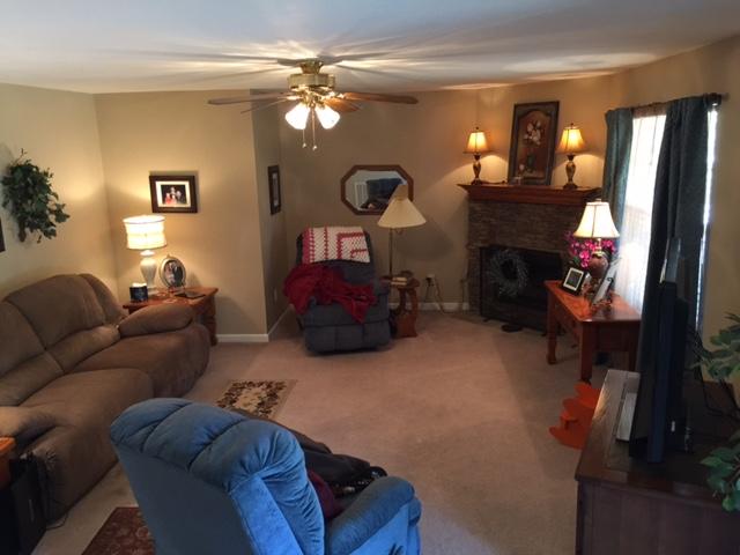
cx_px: 370
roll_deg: +1.0
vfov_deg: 48.2
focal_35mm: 29
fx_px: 620
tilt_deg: -15.1
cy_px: 278
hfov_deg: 61.7
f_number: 2.2
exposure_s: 1/15
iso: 125
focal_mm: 4.15
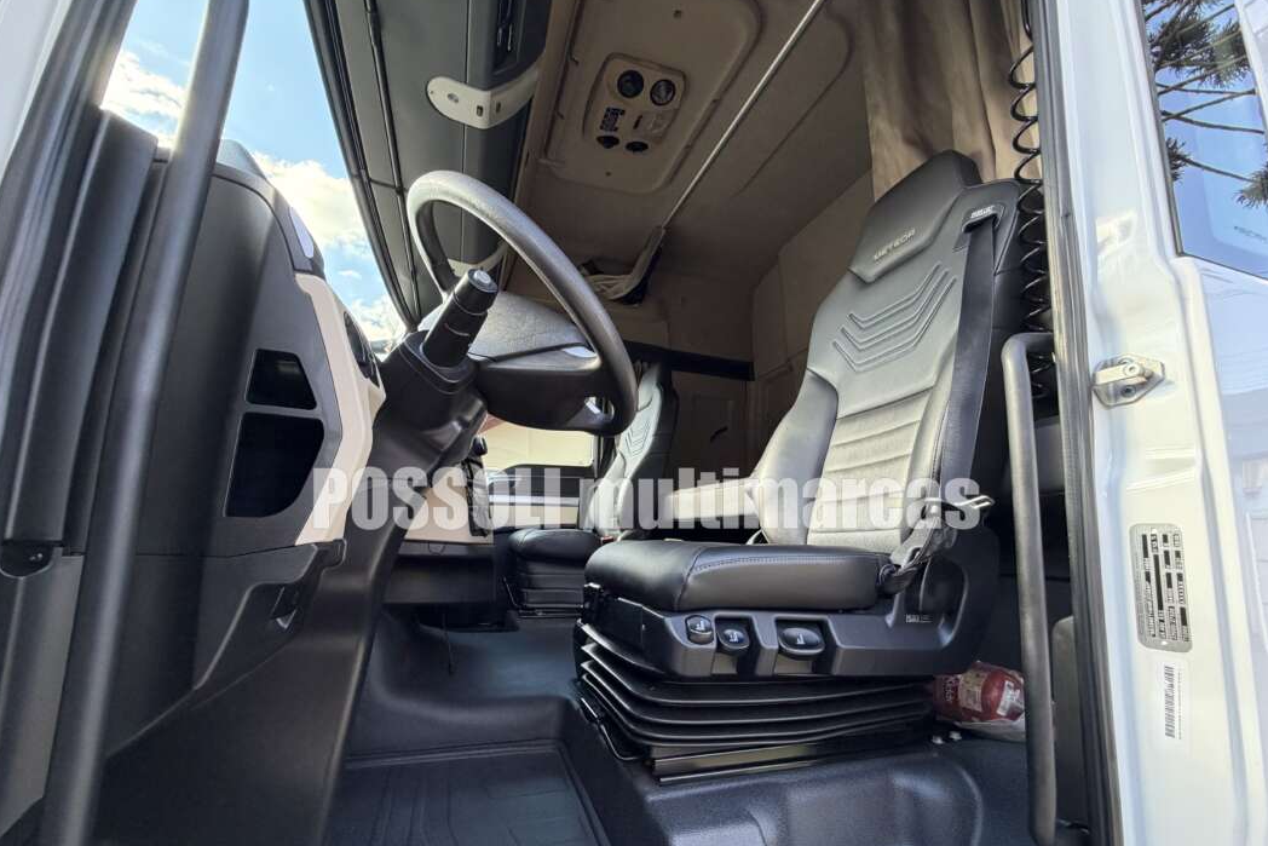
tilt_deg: +8.3
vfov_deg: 77.0
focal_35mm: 15
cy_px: 474
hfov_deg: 100.4
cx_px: 638
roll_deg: -4.6
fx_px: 528
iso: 200
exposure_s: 1/121
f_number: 2.2
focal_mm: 2.22
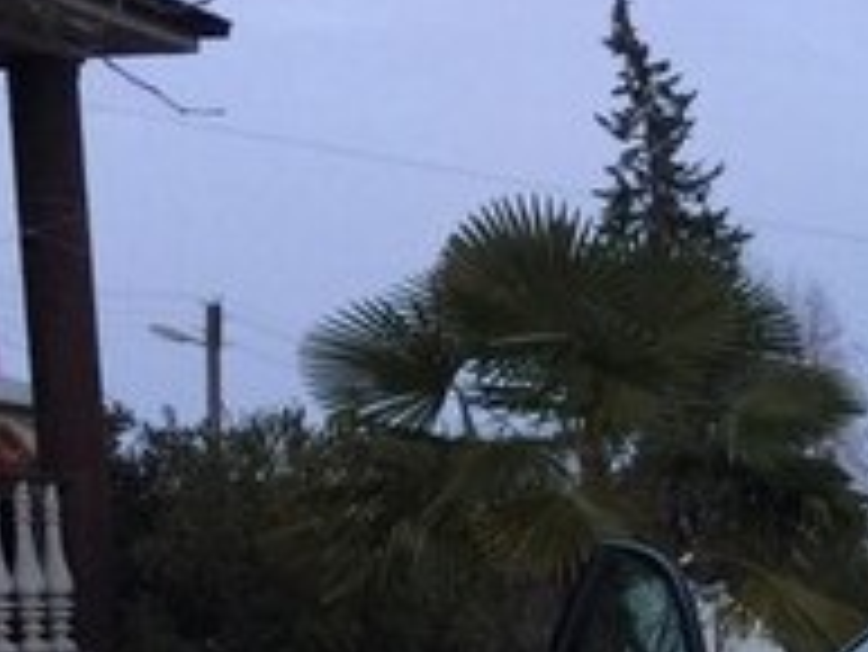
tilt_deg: -9.1
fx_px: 2484
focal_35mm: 99
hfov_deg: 18.4
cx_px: 1151
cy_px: 991
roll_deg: -0.5
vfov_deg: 14.0
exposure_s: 1/33
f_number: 2.2
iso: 50
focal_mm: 4.15
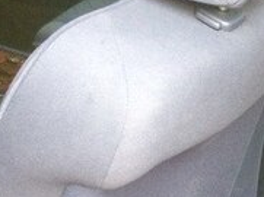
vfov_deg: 13.3
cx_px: 420
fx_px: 807
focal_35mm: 106
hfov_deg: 16.6
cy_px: 272
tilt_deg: -39.6
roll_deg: +2.8
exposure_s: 1/33
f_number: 2.2
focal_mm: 4.15
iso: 64
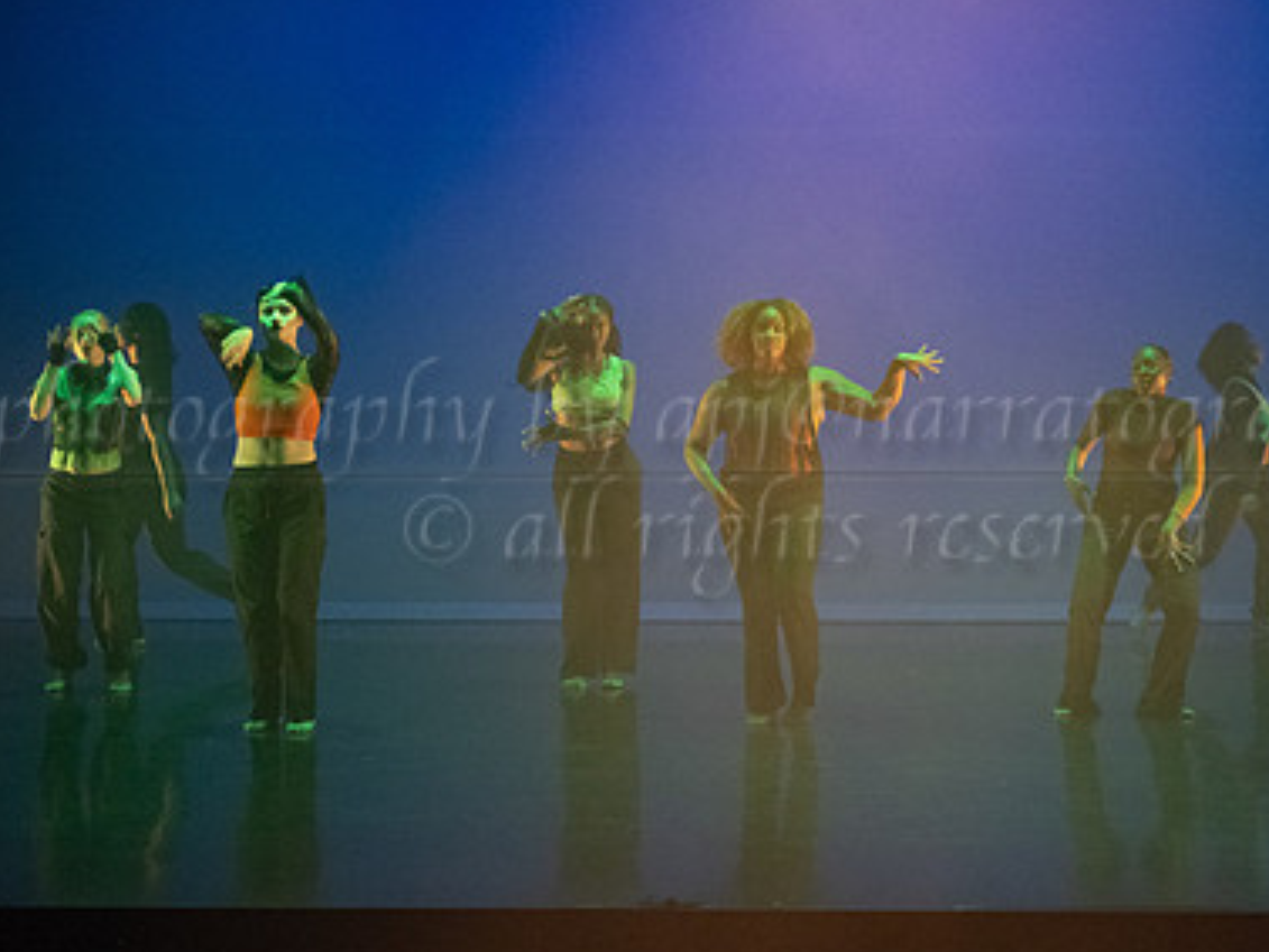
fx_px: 4070
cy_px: 469
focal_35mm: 111
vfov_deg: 13.3
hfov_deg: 17.7
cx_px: 771
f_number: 2.8
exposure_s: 1/320
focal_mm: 75
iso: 4000
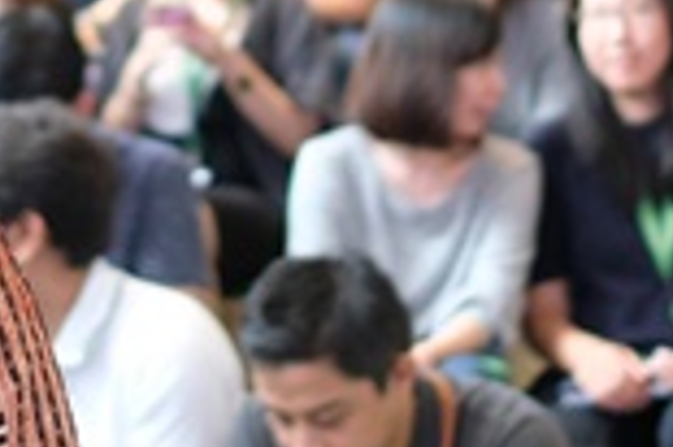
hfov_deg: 12.9
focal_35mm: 158
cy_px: -98
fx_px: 2951
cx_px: 122
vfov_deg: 8.6
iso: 200
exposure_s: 1/60
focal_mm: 23
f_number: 1.4
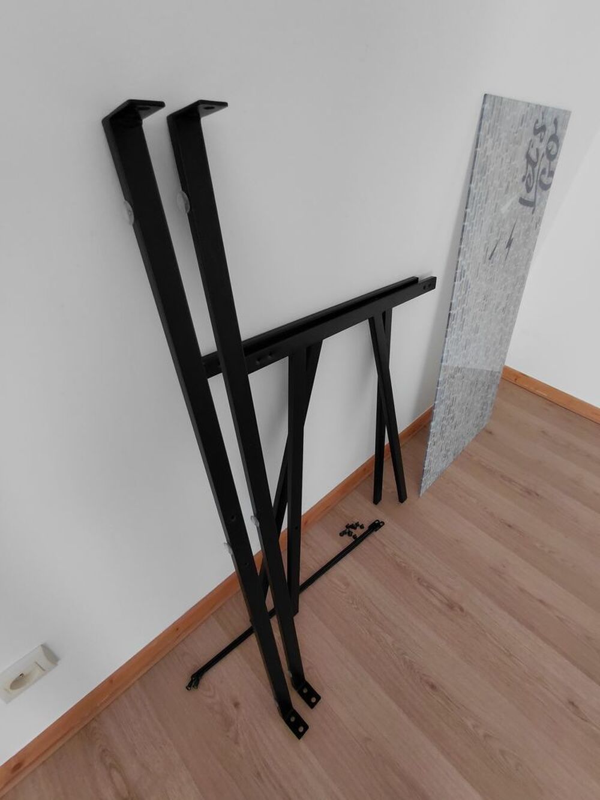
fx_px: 370
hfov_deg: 78.1
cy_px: 400
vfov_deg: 94.5
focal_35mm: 16
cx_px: 300
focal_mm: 1.64
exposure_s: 1/60
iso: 160
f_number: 2.2
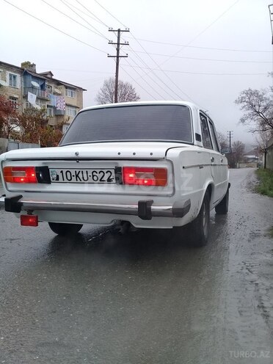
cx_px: 136
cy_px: 182
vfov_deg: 58.4
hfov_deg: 45.4
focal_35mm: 31
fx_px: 326
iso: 50
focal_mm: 3.3
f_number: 2.2
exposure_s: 1/188
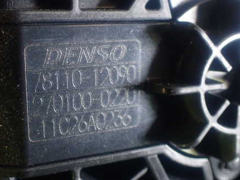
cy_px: 91
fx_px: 368
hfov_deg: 35.9
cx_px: 84
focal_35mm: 53
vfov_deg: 27.6
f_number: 2.7
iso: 800
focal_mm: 6.83
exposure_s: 1/13
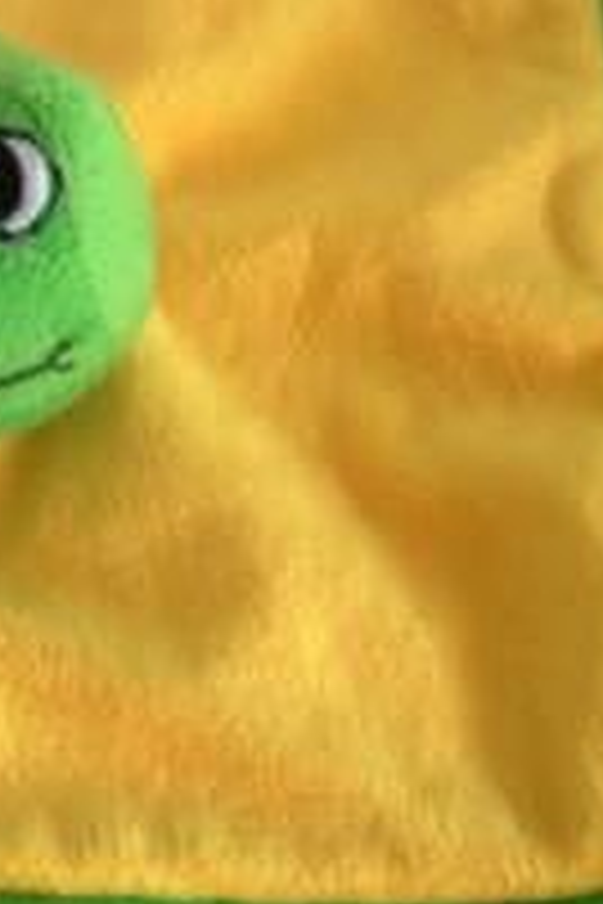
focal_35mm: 102
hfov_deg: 13.3
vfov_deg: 19.8
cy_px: 193
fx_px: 2563
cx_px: 14
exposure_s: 1/58.3
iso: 92
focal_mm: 6.3
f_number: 3.1
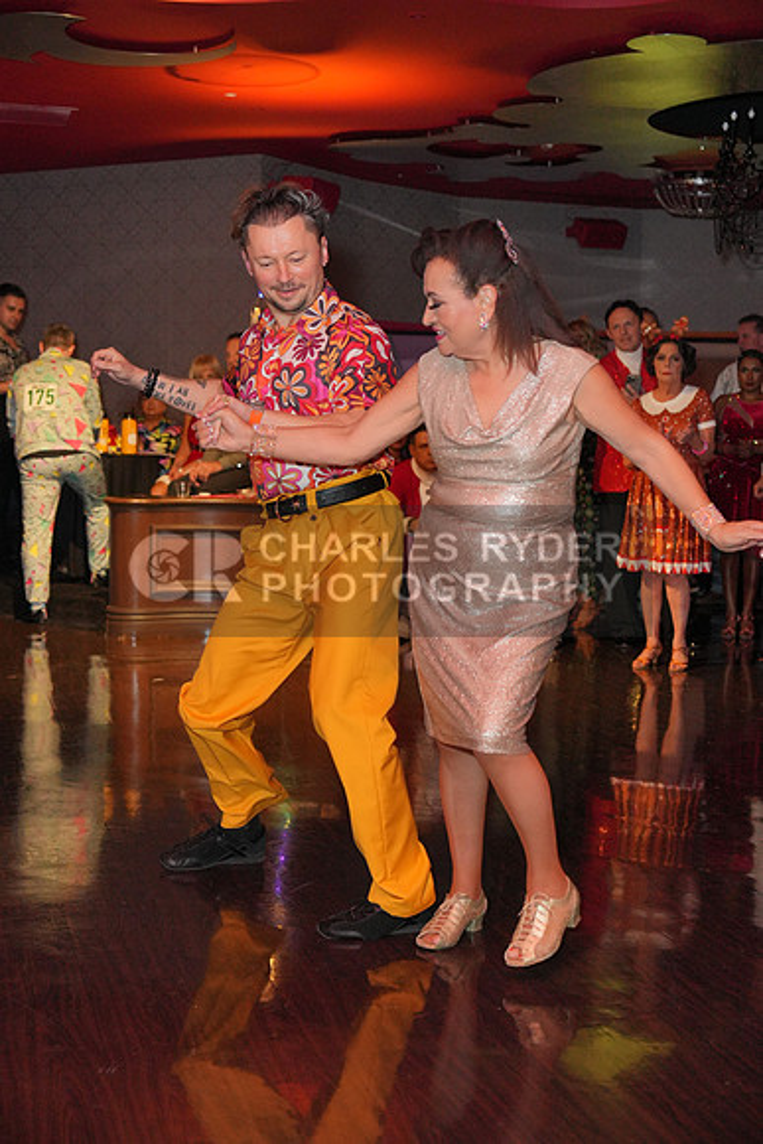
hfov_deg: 27.0
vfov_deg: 39.6
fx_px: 1589
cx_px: 382
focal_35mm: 50
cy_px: 572
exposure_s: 1/200
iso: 4000
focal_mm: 50
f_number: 4
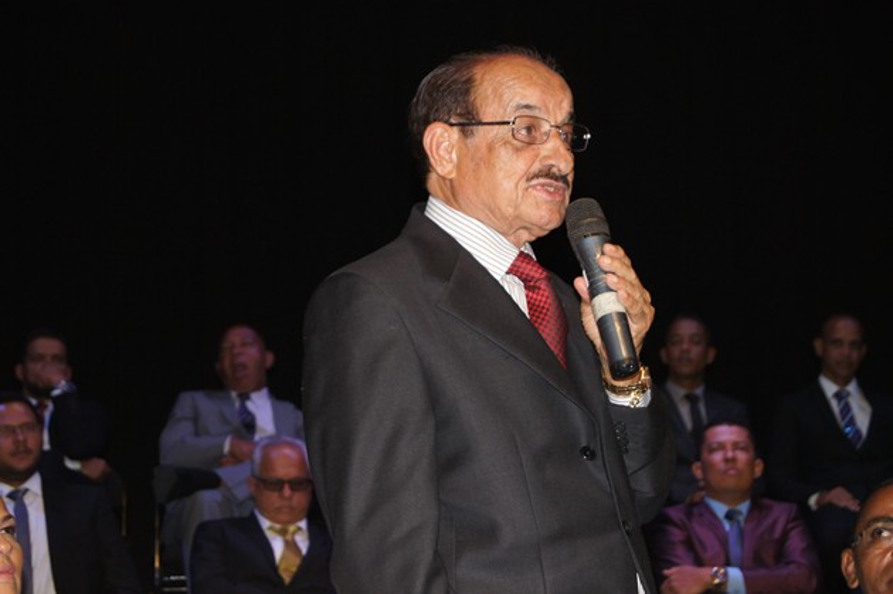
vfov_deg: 16.5
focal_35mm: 82
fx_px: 2045
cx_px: 446
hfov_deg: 24.6
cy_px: 297
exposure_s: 1/80
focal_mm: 55
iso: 800
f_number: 5.6
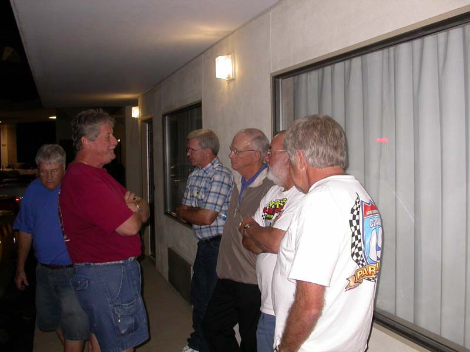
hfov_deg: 49.0
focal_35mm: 38
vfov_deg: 37.7
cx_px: 235
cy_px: 176
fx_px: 516
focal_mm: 7.85
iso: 200
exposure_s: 1/60
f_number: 2.6
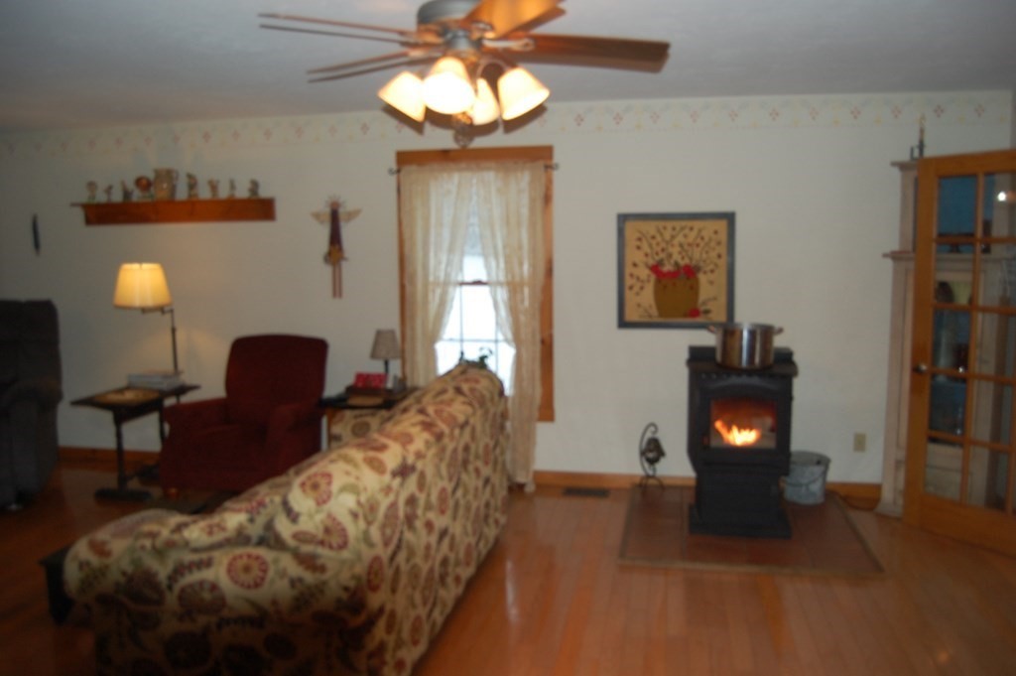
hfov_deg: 67.4
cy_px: 338
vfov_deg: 47.9
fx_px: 761
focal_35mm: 27
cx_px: 508
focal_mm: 18
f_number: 3.5
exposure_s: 1/60
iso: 400
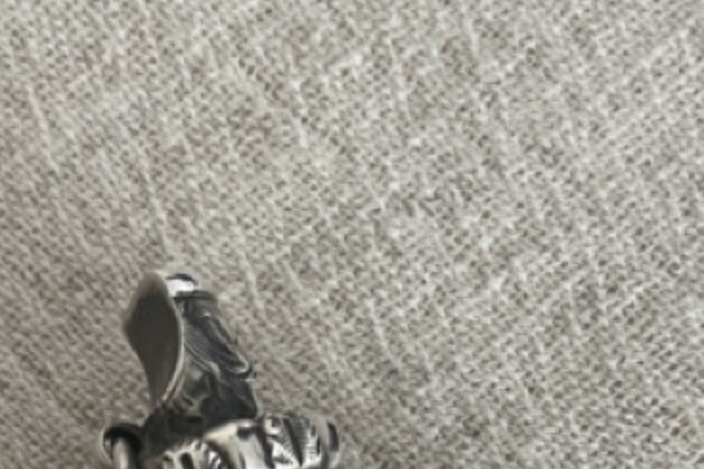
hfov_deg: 21.7
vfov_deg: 12.8
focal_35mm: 94
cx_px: 363
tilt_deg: -79.5
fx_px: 1837
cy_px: 921
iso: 160
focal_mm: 5.1
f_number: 1.6
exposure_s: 1/60
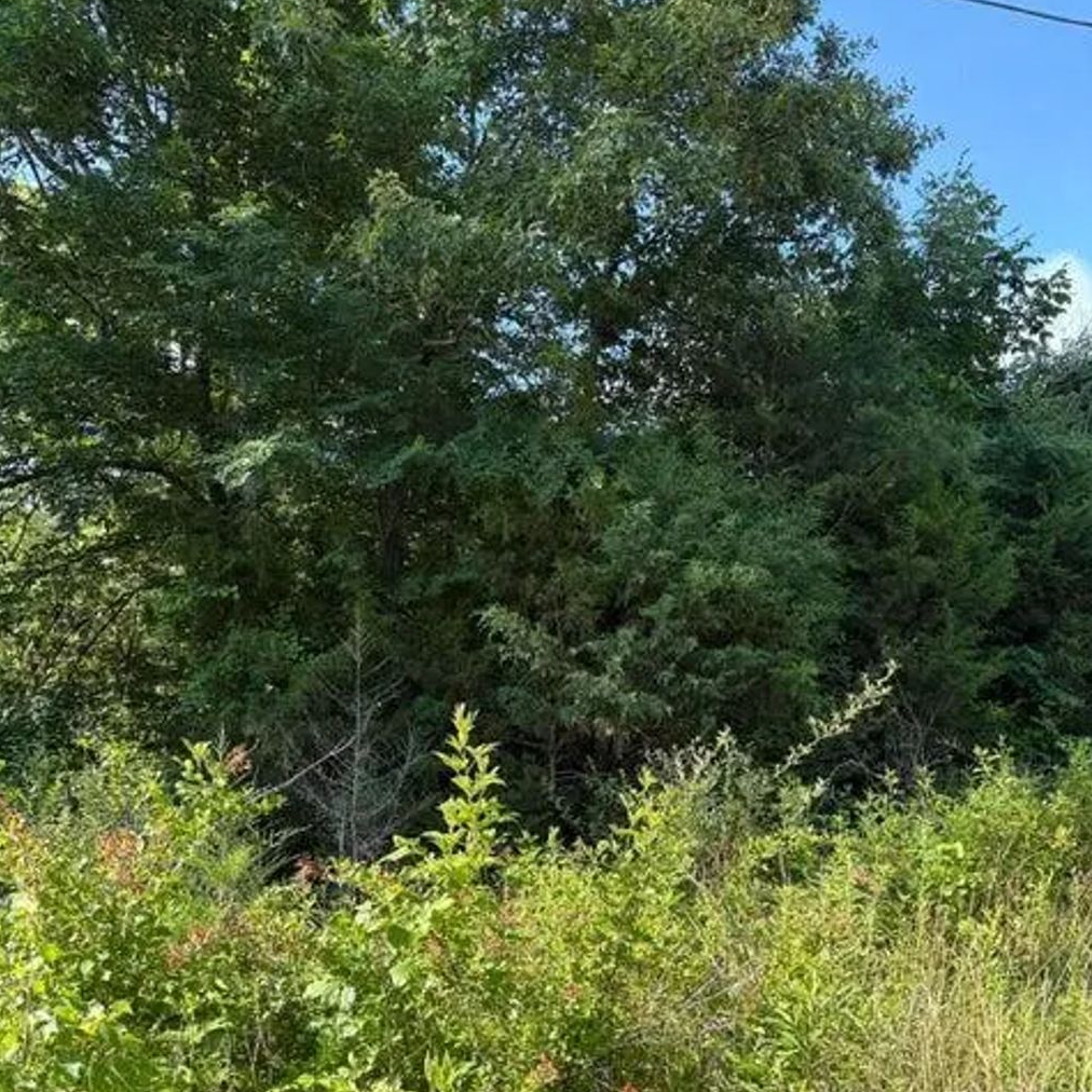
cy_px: 708
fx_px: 1106
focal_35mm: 31
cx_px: 548
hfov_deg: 52.5
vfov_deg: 51.8
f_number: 1.6
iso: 50
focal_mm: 5.96
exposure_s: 1/566
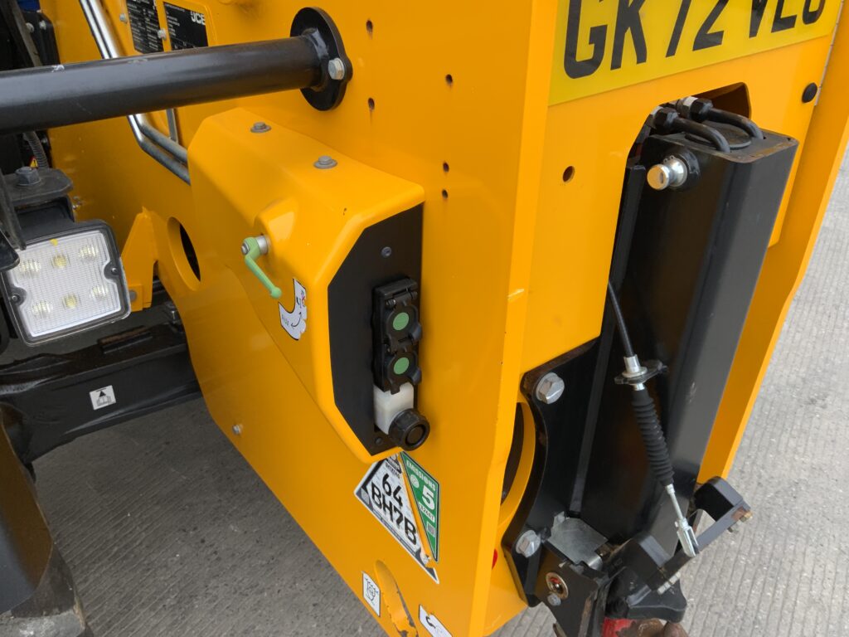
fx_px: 711
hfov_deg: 61.7
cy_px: 318
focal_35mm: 29
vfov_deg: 48.2
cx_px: 424
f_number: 1.8
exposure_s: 1/454
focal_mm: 3
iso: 16
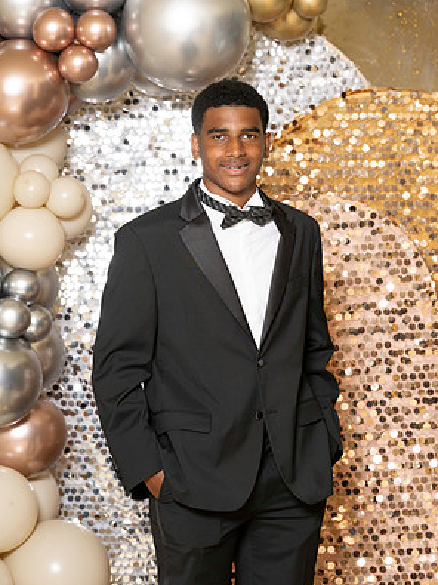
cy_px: 290
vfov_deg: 13.3
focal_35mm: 148
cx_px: 218
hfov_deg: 10.0
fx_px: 2498
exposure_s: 1/200
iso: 250
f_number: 5.6
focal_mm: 135
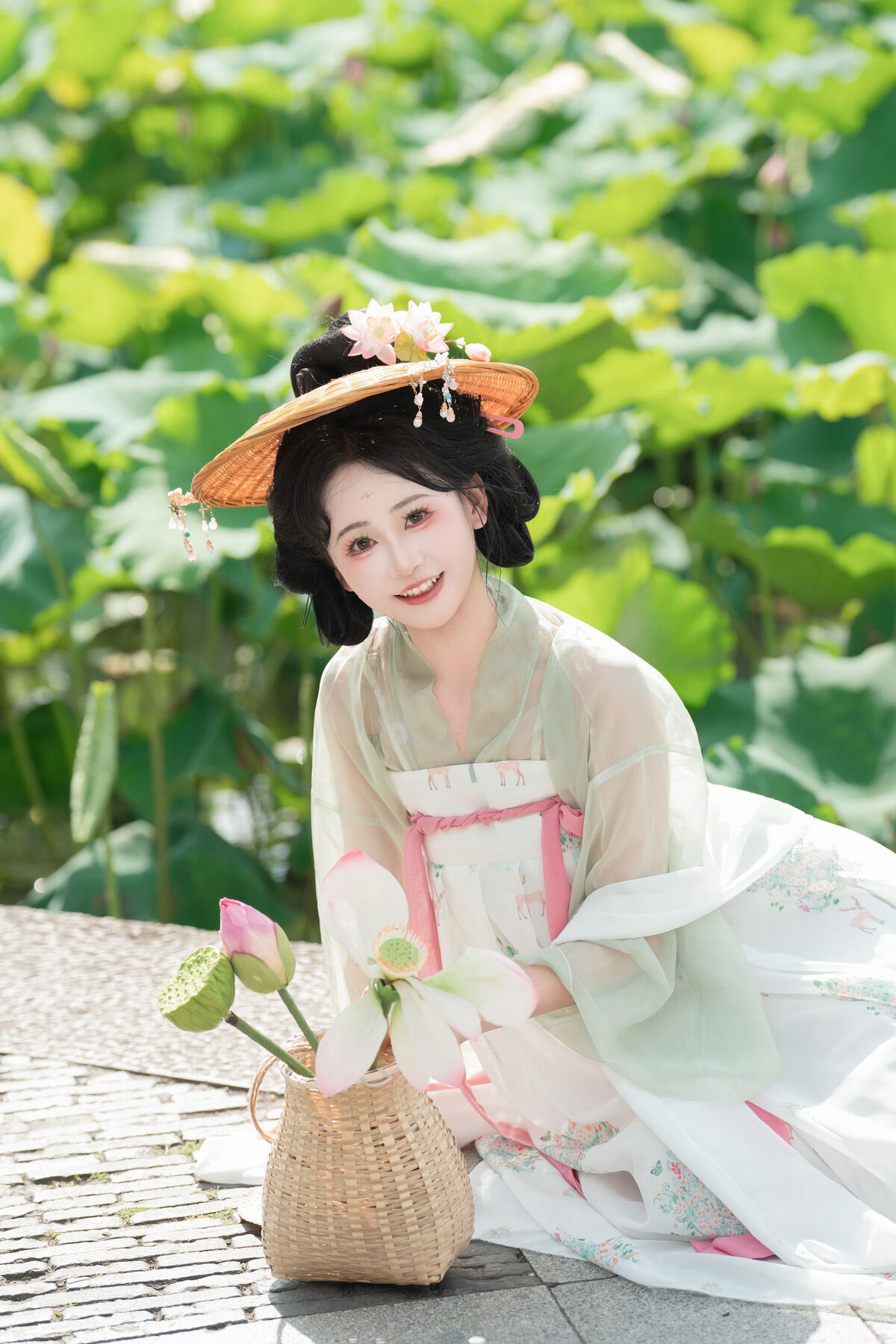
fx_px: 4181
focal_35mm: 112
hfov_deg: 12.2
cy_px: 672
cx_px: 448
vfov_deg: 18.3
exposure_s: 1/320
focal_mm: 112
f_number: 3.5
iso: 100
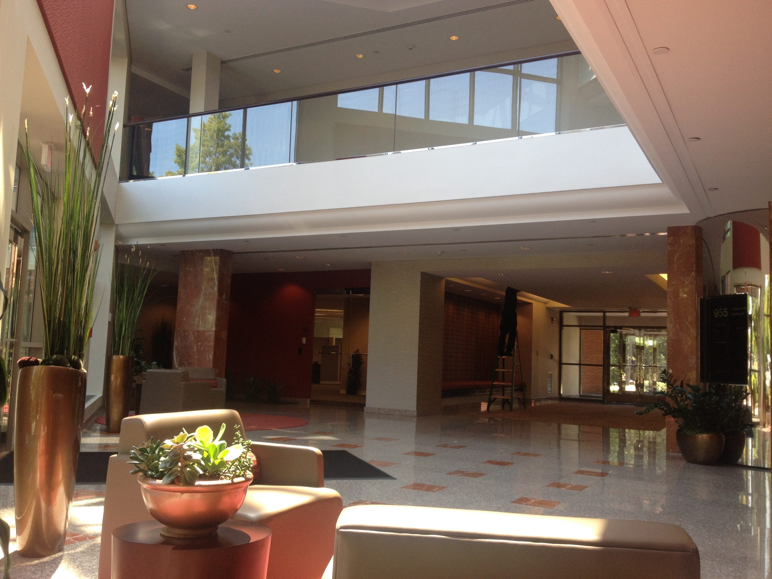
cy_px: 290
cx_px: 386
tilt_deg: +4.3
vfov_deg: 40.7
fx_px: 781
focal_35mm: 35
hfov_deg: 52.6
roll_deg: -2.6
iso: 50
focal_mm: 4.28
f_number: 2.4
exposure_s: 1/120
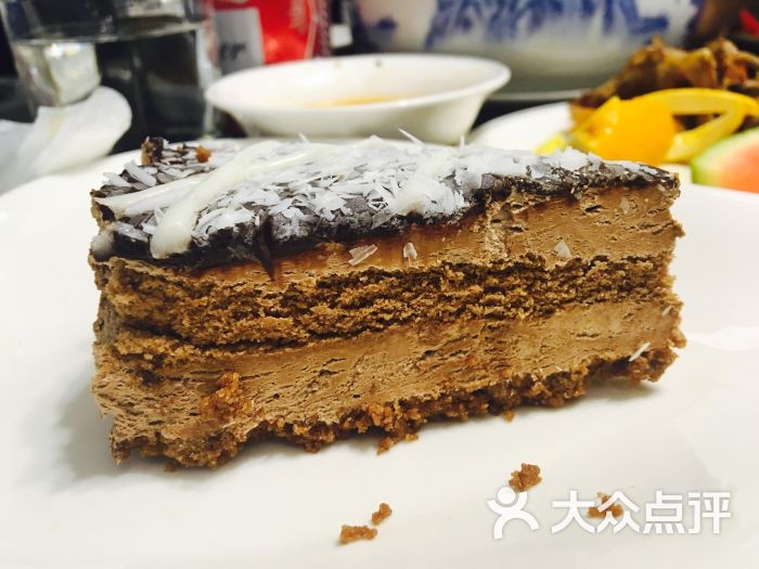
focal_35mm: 29
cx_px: 380
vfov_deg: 48.2
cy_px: 284
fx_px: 636
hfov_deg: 61.7
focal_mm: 4.15
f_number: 2.2
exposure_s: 1/33
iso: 160
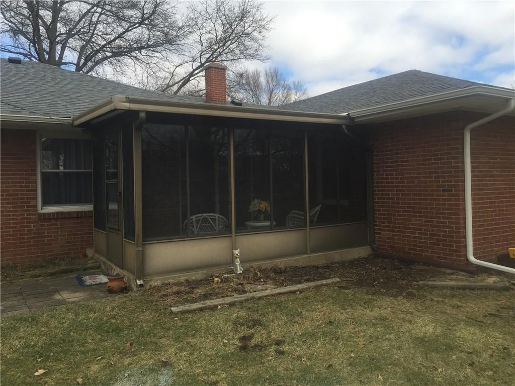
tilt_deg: +2.5
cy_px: 193
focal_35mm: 29
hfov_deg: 61.7
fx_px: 431
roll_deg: +1.6
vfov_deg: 48.2
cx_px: 258
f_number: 2.2
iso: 32
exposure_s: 1/694
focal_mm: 4.15
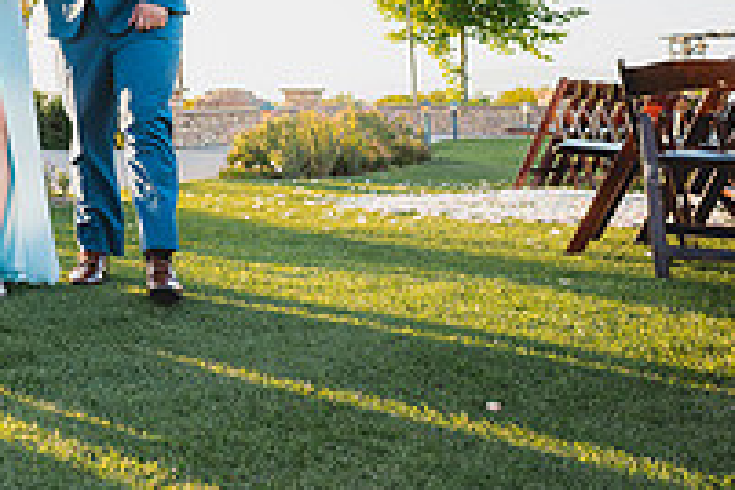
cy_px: -79
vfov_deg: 23.9
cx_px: -245
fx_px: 1062
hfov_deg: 29.7
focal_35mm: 52
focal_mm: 18
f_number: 2.8
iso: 125
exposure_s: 1/160
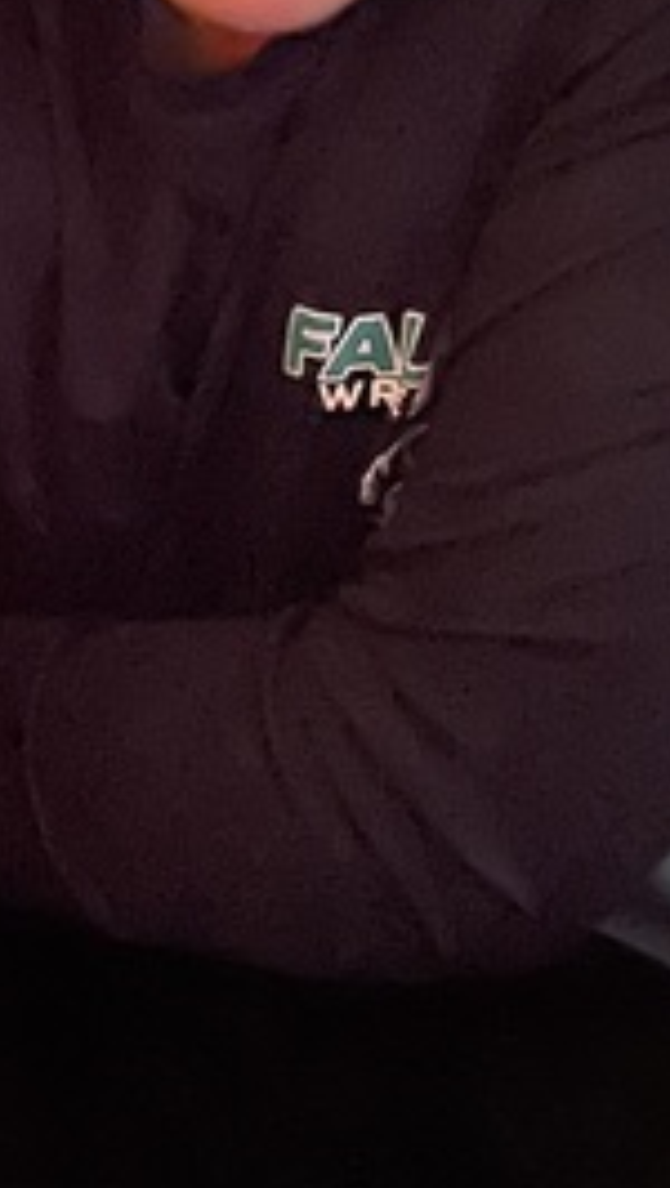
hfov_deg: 11.0
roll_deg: -2.4
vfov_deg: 19.5
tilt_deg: -17.3
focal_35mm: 109
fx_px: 3436
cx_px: 18
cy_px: 290
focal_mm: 5.7
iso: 3200
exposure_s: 1/15
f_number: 1.5
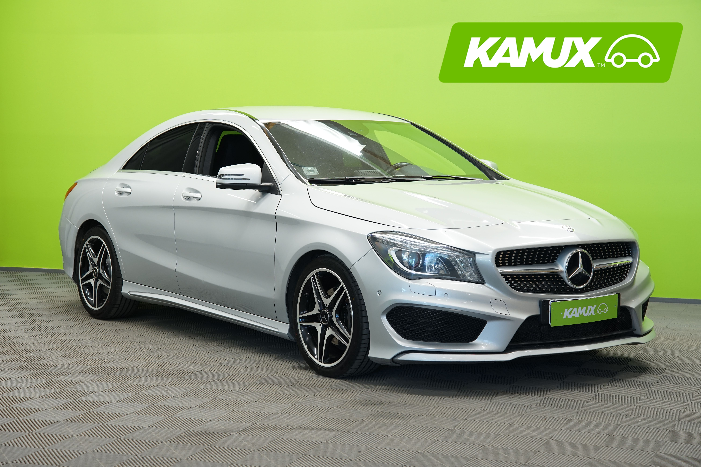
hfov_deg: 29.7
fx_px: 1324
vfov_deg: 20.0
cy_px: 234
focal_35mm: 68
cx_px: 350
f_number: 5.6
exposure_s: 1/15
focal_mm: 68
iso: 500
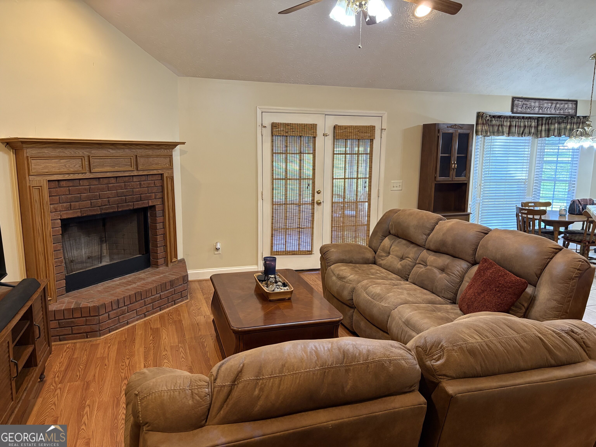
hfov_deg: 67.3
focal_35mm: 26
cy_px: 224
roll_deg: -0.1
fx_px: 448
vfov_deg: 53.1
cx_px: 298
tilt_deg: -10.3
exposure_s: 1/60
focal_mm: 5.96
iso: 250
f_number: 1.6
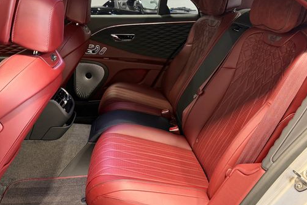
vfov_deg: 41.1
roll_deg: -1.5
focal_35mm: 32
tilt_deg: -20.6
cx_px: 146
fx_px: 273
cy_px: 105
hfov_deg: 58.7
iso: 400
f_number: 1.78
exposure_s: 1/60
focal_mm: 6.76
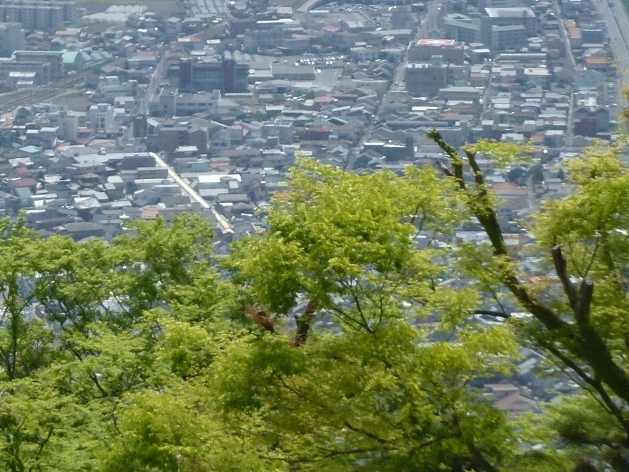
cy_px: -149
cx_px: -120
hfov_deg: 9.3
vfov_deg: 7.0
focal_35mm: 209
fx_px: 3797
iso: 100
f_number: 4.7
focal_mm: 13.6
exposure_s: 1/640
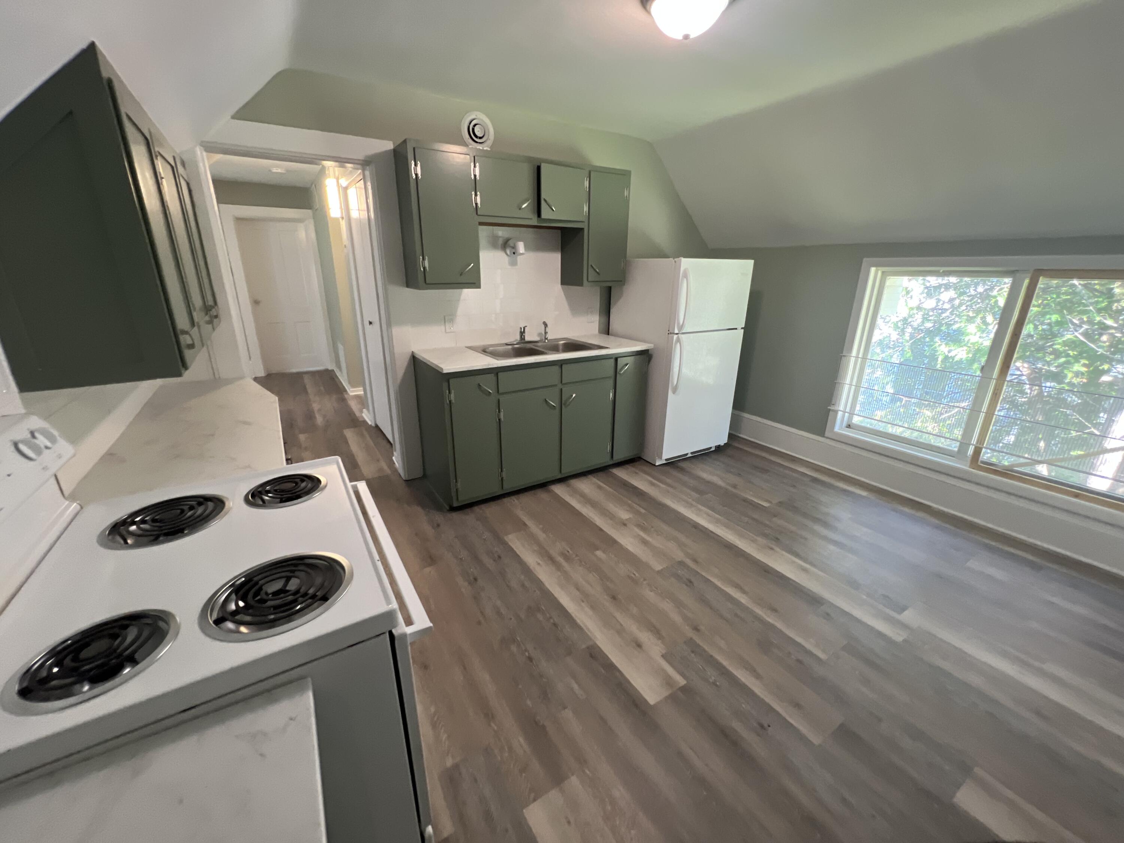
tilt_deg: -19.5
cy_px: 422
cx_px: 562
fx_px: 422
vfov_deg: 89.9
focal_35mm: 13
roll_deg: -0.4
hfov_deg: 106.2
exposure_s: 1/60
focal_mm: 1.57
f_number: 1.8
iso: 320
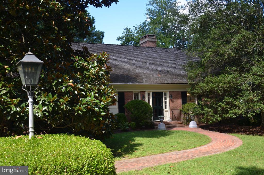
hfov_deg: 53.2
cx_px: 132
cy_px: 88
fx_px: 263
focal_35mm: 36
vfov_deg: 36.7
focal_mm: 24
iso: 100
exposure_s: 1/250
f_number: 4
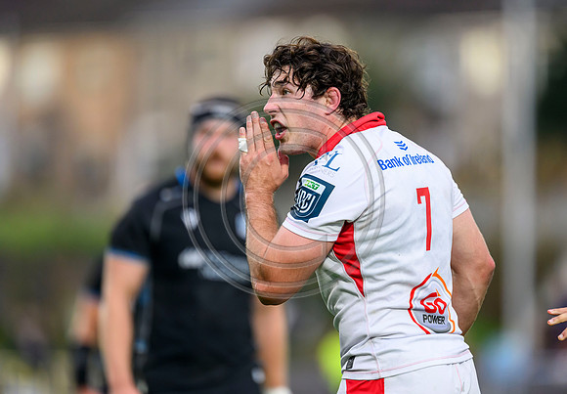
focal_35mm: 619
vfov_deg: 2.3
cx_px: 318
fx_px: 9876
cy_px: 183
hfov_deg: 3.3
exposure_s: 1/1250
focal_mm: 560
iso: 2000
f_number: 4
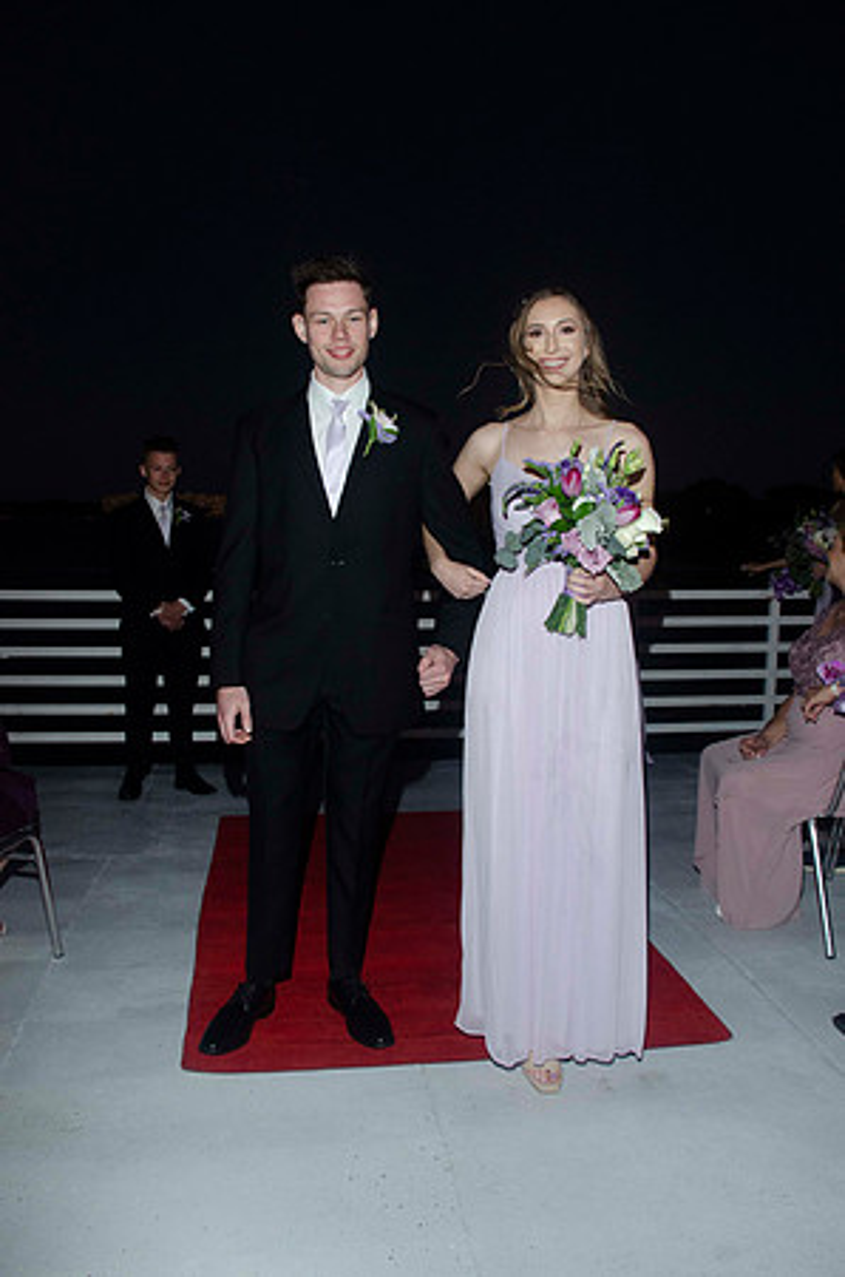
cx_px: 422
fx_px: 1061
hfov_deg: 43.4
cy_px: 638
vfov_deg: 62.0
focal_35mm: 30
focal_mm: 20
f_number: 5.6
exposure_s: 1/125
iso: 800
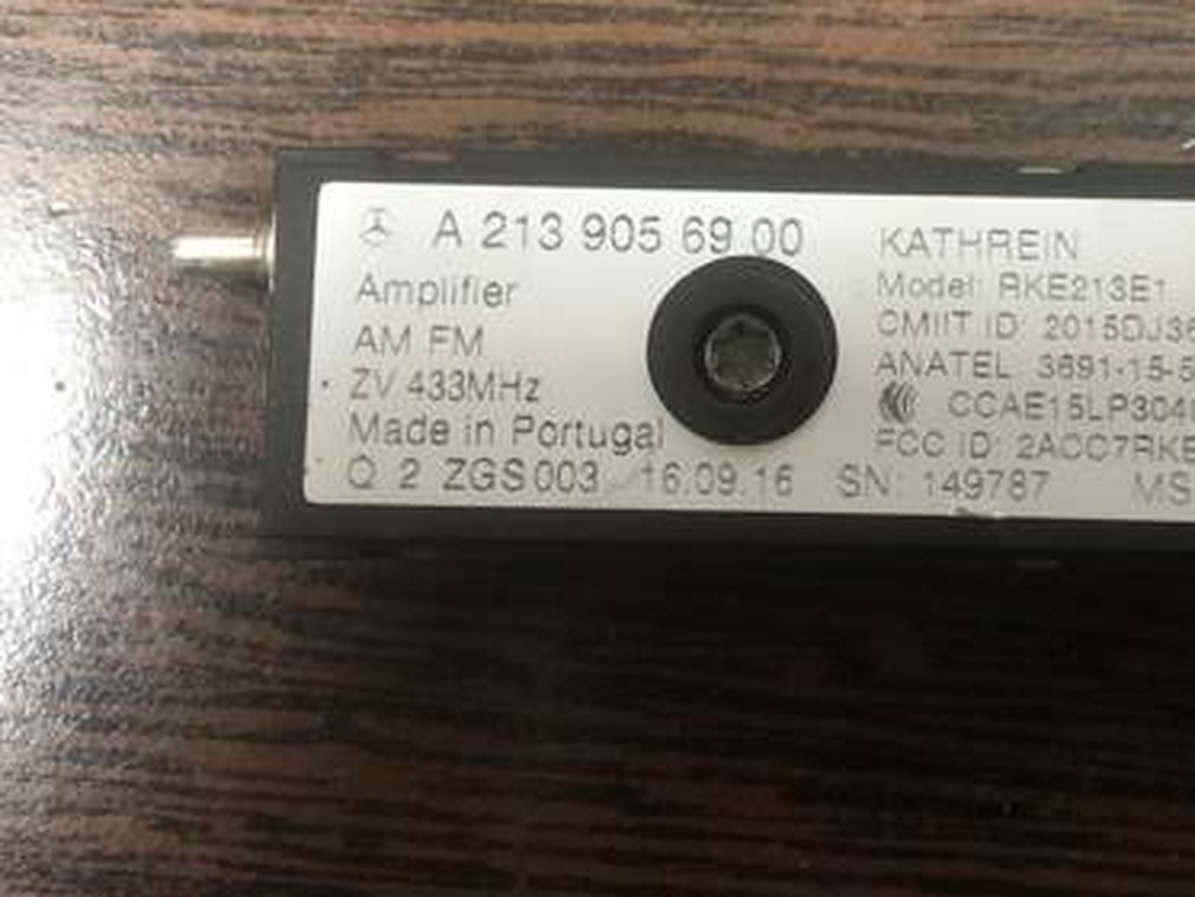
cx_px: 871
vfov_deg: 30.1
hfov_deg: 38.8
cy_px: 304
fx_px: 1658
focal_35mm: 48
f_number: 1.8
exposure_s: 1/17
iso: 100
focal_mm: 4
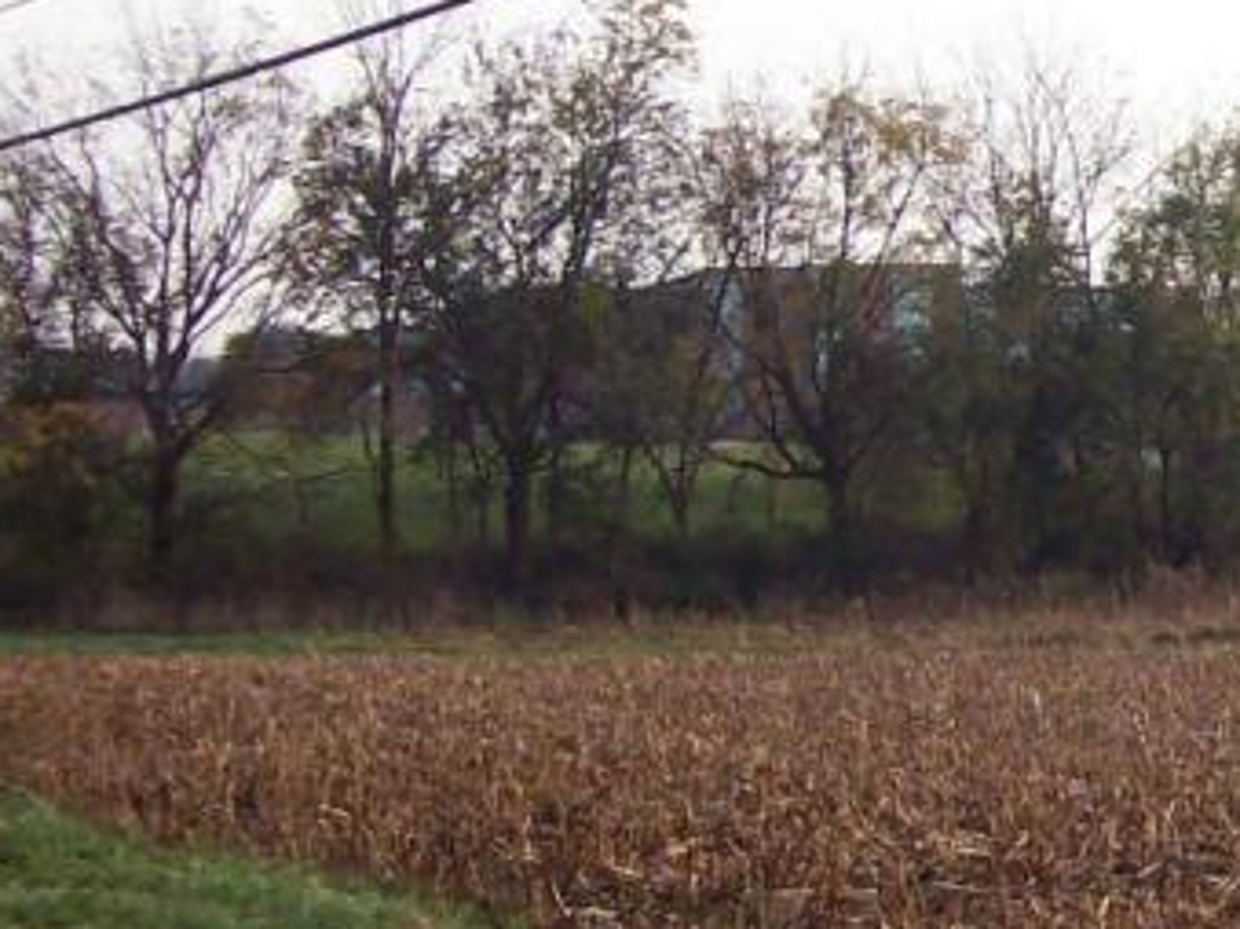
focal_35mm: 109
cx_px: 1725
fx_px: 3903
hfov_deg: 16.8
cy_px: 450
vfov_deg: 13.6
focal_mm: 6
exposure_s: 1/605
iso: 80
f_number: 2.7
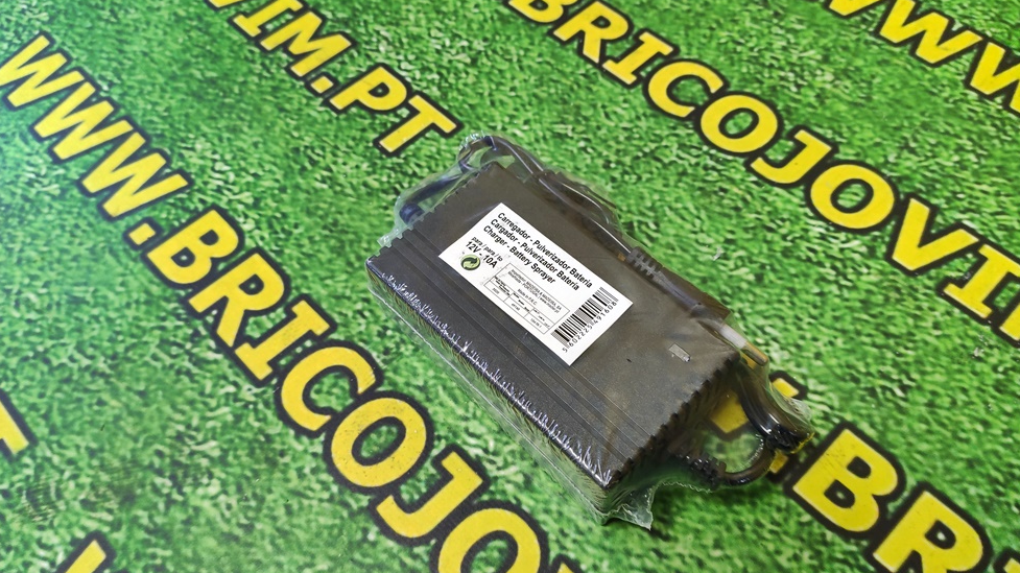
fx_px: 784
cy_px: 321
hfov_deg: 66.1
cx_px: 519
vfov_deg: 40.1
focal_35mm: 29
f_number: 1.75
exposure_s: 1/33
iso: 1100
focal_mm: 4.77
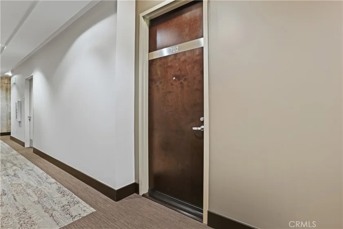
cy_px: 114
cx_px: 172
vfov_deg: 70.4
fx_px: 162
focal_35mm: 17
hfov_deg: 93.3
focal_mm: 17
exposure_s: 8
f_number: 8
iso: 400
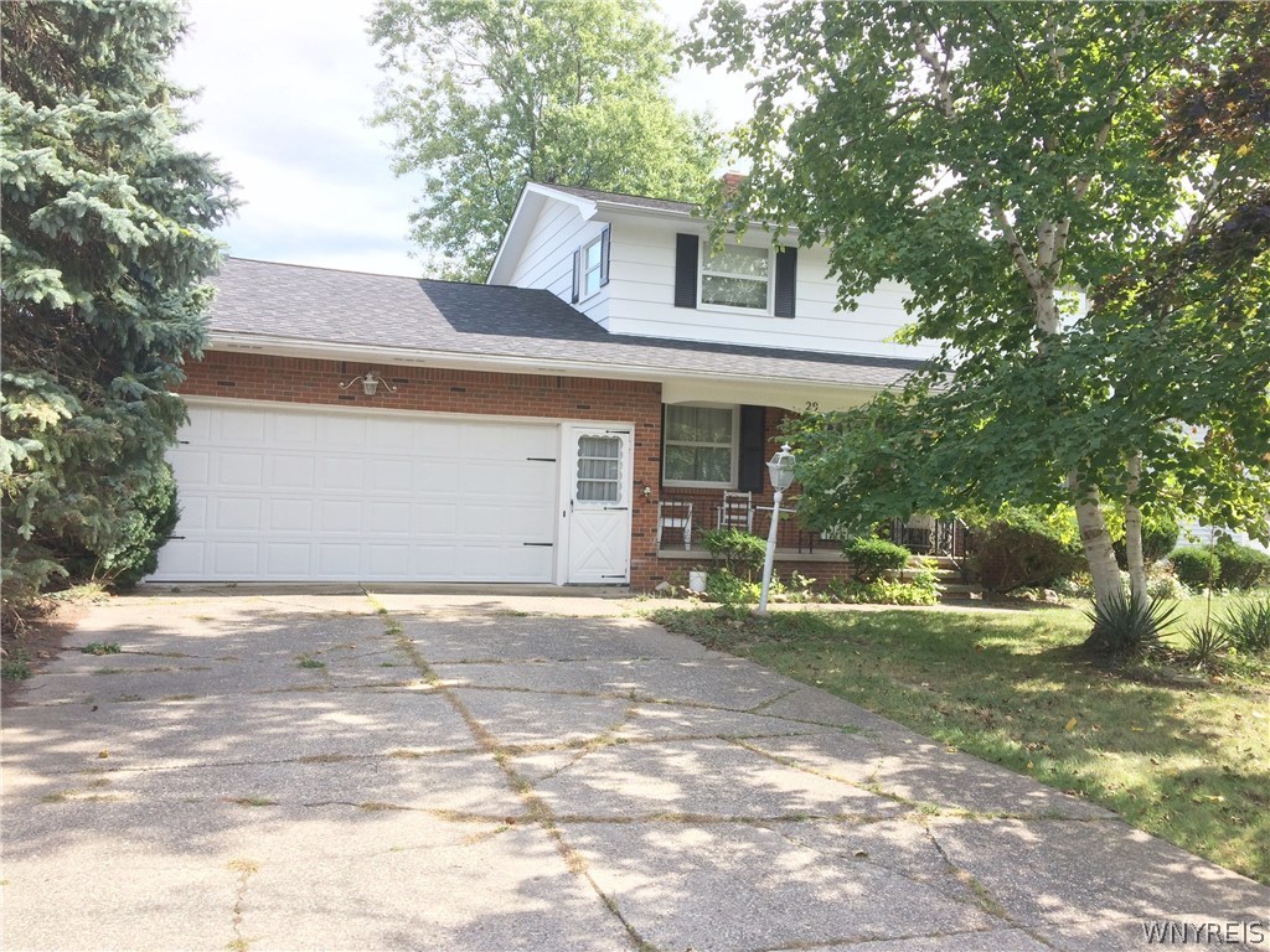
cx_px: 635
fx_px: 1064
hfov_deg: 61.7
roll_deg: -1.4
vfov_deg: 48.2
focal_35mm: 29
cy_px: 476
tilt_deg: -1.3
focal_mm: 4.15
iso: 32
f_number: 2.2
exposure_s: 1/622
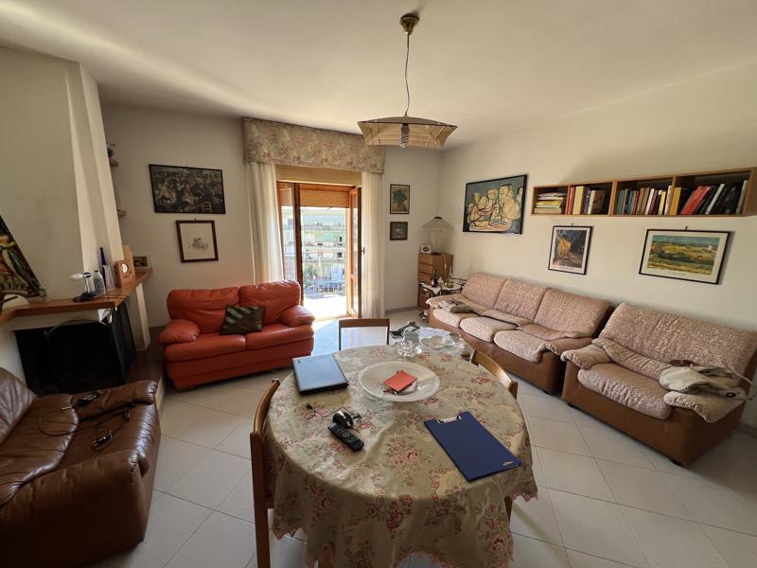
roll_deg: -0.4
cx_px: 378
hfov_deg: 106.2
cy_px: 284
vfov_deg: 89.9
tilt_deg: -11.6
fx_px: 284
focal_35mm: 13
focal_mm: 1.57
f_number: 1.8
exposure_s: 1/99
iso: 50
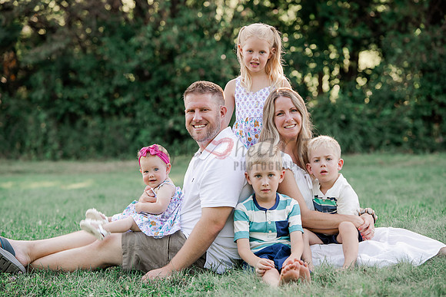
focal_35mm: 135
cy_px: 148
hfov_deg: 15.2
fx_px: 1673
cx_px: 223
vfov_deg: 10.2
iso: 320
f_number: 4.5
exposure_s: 1/200
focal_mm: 135
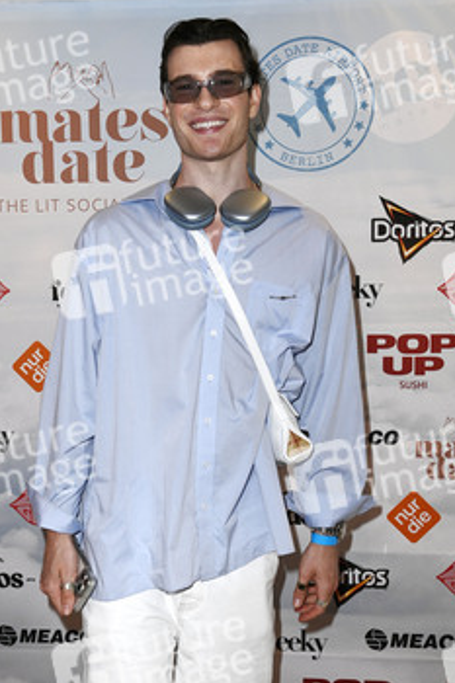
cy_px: 371
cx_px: 209
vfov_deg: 41.1
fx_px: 911
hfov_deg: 28.0
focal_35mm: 48
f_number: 5.6
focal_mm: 42
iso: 800
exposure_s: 1/250
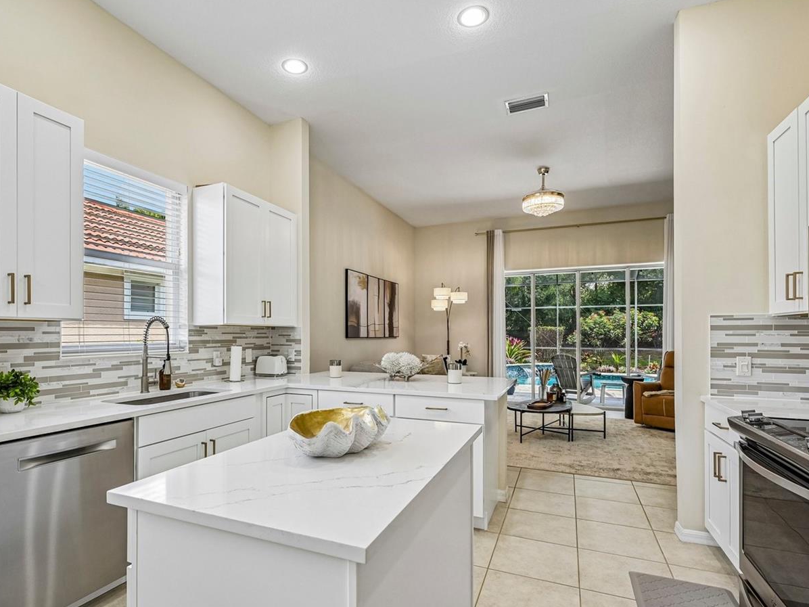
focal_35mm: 18
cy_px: 330
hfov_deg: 87.6
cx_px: 371
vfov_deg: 71.5
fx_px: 421
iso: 400
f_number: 8
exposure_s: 1/80
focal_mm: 14
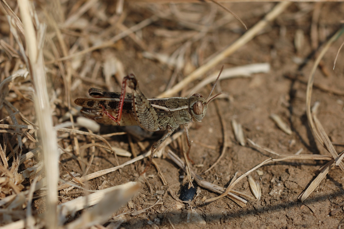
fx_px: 1504
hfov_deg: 13.0
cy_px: 114
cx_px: 172
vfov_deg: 8.7
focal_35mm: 158
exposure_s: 1/1000
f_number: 9
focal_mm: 105
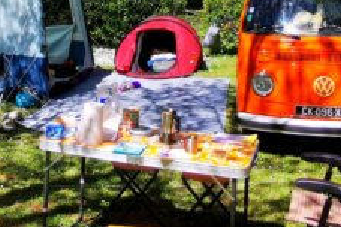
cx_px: 109
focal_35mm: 60
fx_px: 568
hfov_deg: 33.1
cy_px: -1
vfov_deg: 21.8
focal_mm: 2.35
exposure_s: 1/812
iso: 50
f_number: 2.2
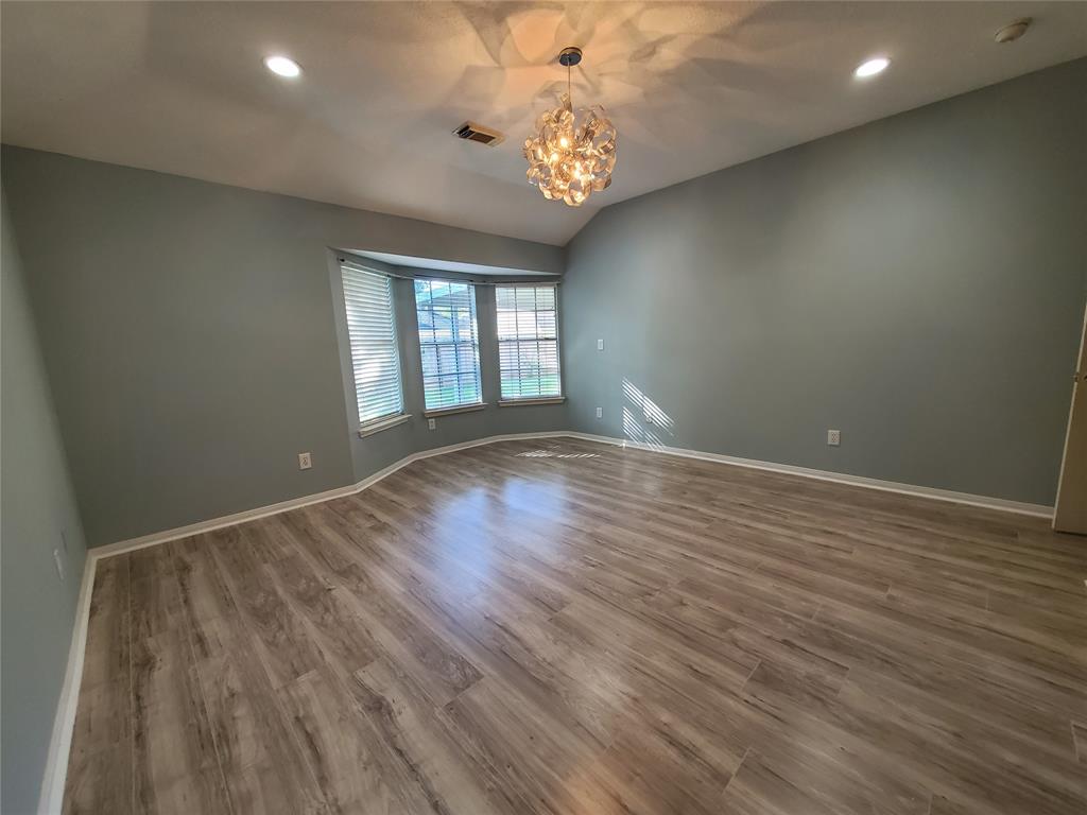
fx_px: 408
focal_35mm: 13
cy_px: 408
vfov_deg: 89.9
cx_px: 544
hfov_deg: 106.2
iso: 250
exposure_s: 1/60
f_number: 2.2
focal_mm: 1.8
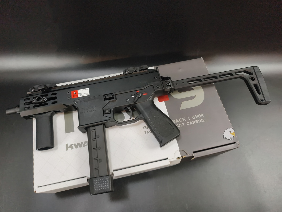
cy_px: 106
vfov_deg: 58.9
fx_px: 187
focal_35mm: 23
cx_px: 141
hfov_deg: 73.9
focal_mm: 6.54
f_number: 1.57
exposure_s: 1/60
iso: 372
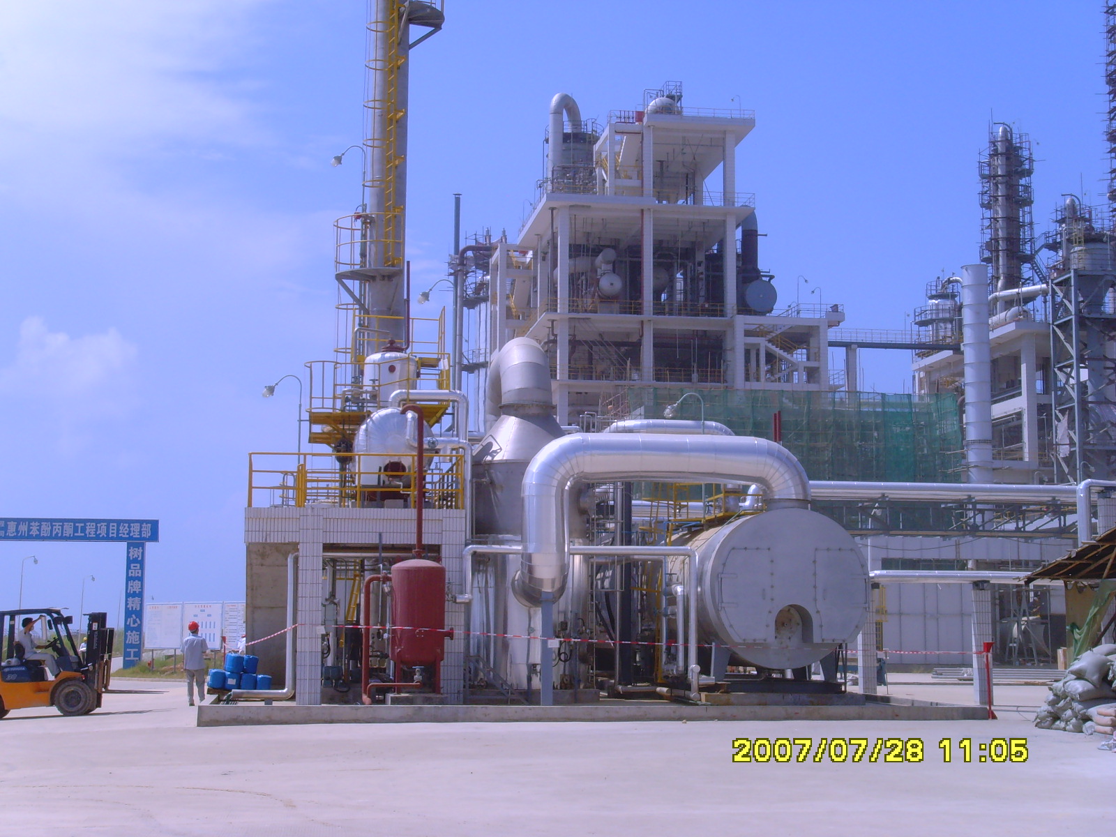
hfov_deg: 32.2
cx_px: 558
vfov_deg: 24.4
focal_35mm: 60
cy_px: 418
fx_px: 1934
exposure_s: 1/350
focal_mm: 10.2
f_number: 6.9
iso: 80
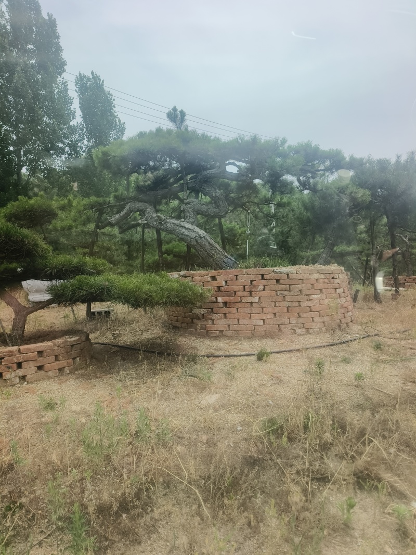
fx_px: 369
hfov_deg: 58.9
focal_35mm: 23
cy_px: 278
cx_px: 208
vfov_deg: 73.9
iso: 100
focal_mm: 5.5
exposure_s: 1/242
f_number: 1.75
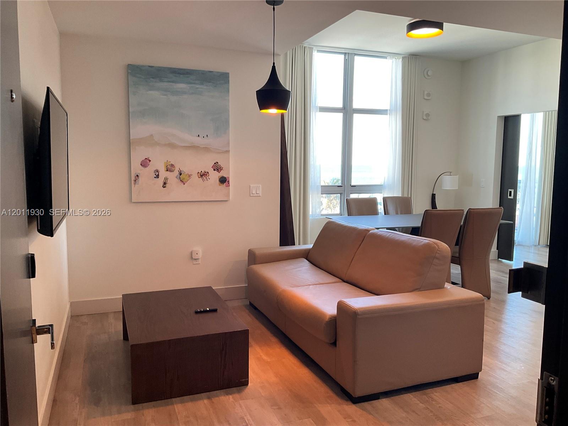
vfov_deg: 48.2
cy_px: 213
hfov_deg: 61.7
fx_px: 476
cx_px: 284
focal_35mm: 29
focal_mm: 3
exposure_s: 1/60
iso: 64
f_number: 1.8
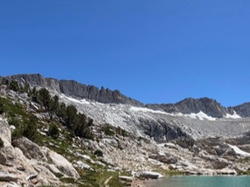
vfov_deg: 42.9
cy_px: 168
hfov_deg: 55.3
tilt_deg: +0.3
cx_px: 204
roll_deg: +1.1
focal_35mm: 30
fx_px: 217
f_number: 2.2
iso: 20
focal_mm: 2.22
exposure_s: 1/853
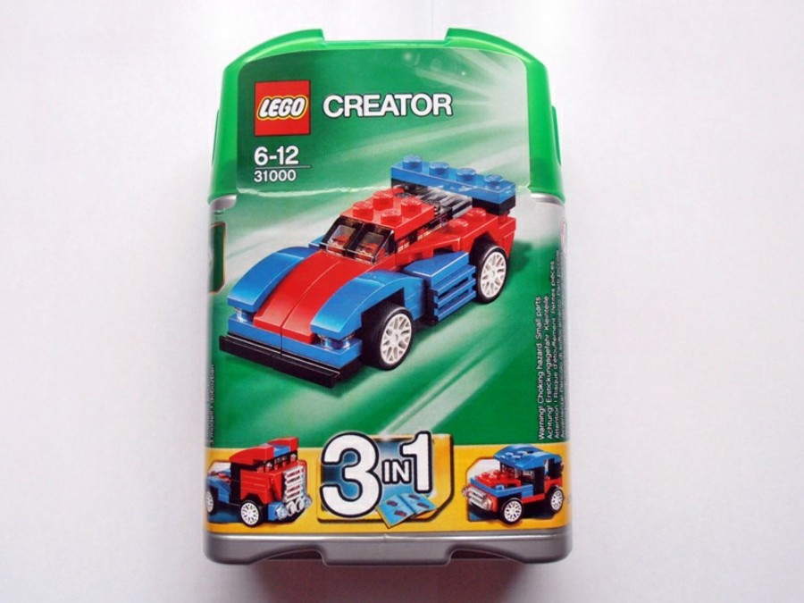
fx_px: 859
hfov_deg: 50.1
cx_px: 402
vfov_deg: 38.7
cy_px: 302
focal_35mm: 37
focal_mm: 6.61
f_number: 3.9
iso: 125
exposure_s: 1/25
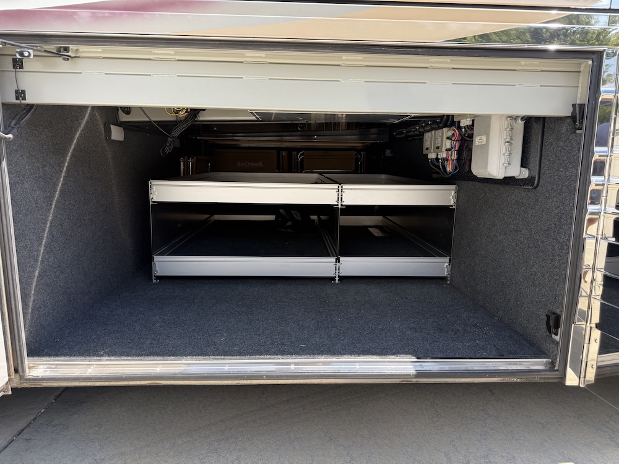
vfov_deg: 56.8
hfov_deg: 71.6
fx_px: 429
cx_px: 310
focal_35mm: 24
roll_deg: -1.0
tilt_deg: -9.7
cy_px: 232
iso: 80
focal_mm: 6.76
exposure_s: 1/772
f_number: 1.78
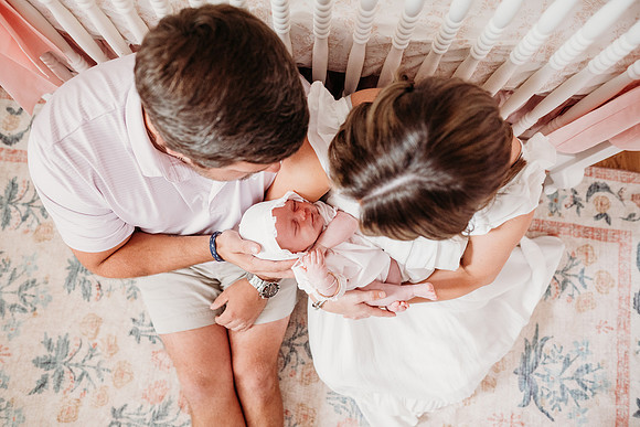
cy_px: 214
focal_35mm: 24
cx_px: 320
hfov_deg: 73.7
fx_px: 427
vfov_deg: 53.2
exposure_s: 1/200
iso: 2000
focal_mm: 24
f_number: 2.8
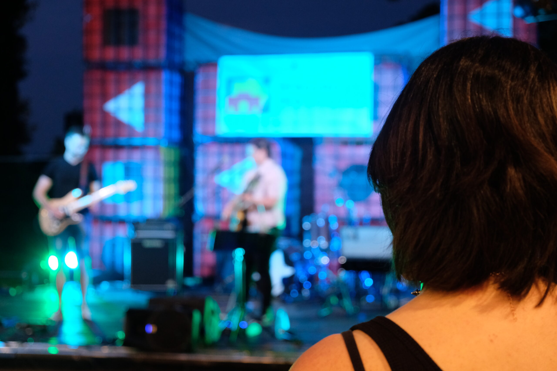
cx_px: 278
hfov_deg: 33.9
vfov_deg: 23.0
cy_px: 186
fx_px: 913
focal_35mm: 59
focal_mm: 39
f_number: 3.6
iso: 2000
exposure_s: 1/60
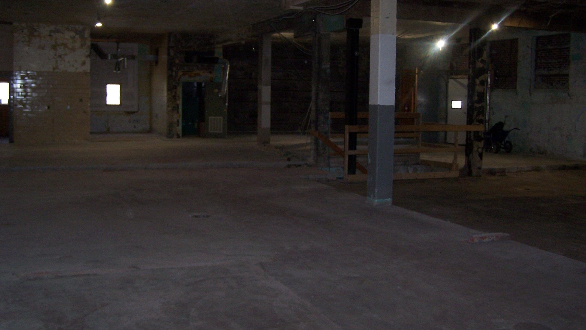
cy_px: 136
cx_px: 297
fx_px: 653
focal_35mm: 42
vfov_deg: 28.3
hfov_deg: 48.4
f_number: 2.8
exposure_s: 1/60
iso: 140
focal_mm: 6.3
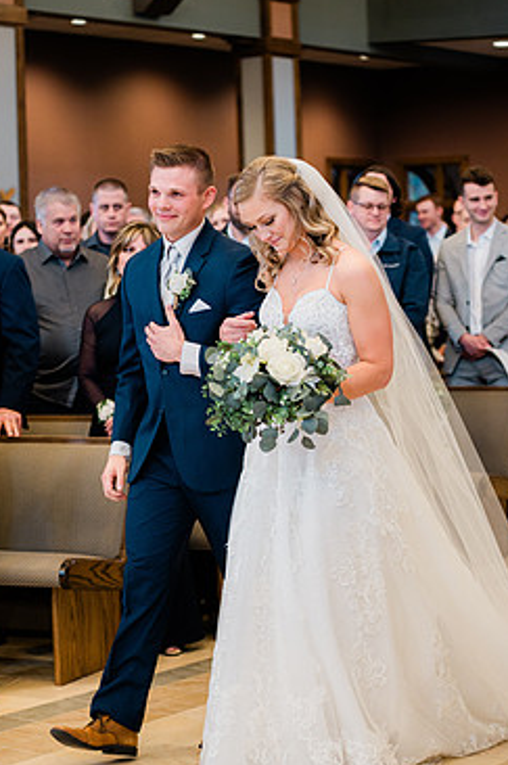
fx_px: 1825
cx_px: 264
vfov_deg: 23.7
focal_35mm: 86
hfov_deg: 15.8
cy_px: 424
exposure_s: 1/250
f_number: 2.8
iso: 1600
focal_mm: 70
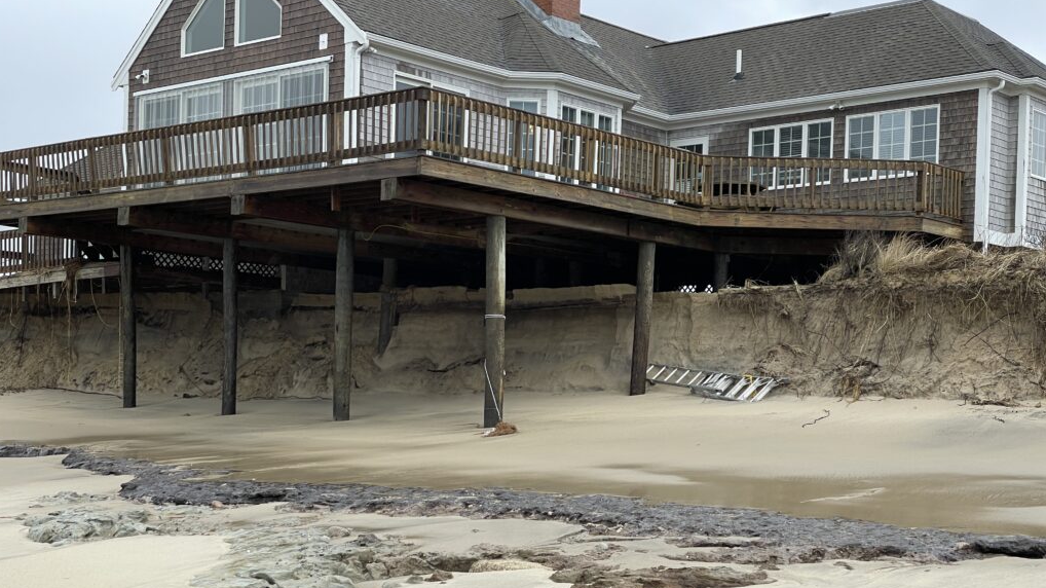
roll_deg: -1.3
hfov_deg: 36.6
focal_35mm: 57
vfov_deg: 21.0
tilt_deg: +1.6
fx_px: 1581
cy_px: 388
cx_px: 521
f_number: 2
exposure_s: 1/500
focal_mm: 6
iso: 25
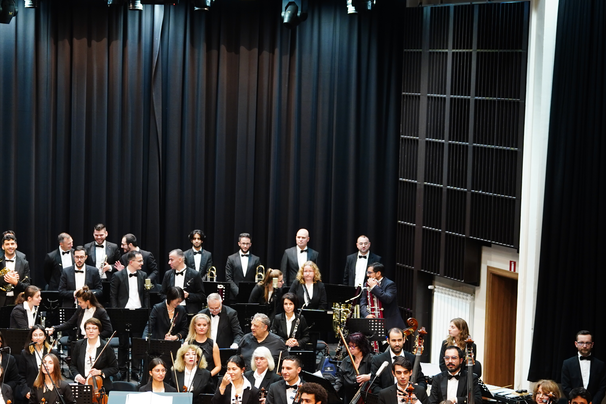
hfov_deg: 22.8
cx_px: 176
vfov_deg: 15.4
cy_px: 200
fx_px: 1494
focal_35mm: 89
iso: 800
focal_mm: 44.9
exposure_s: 1/80
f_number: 2.8
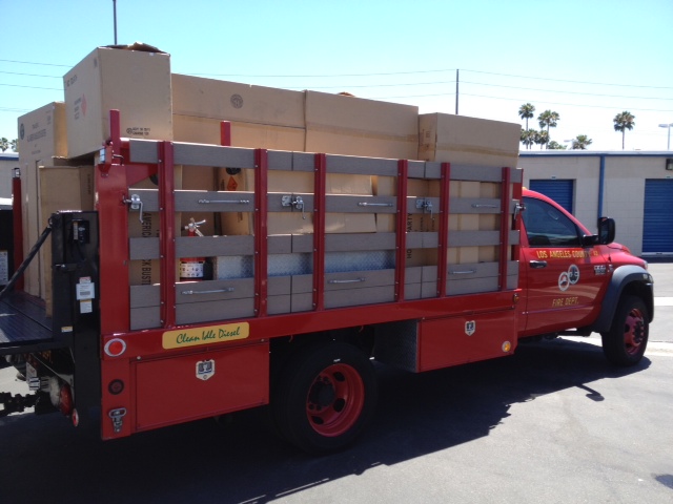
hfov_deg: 52.6
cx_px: 336
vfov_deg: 40.7
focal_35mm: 35
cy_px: 252
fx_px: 680
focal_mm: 4.28
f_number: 2.4
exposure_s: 1/665
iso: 64
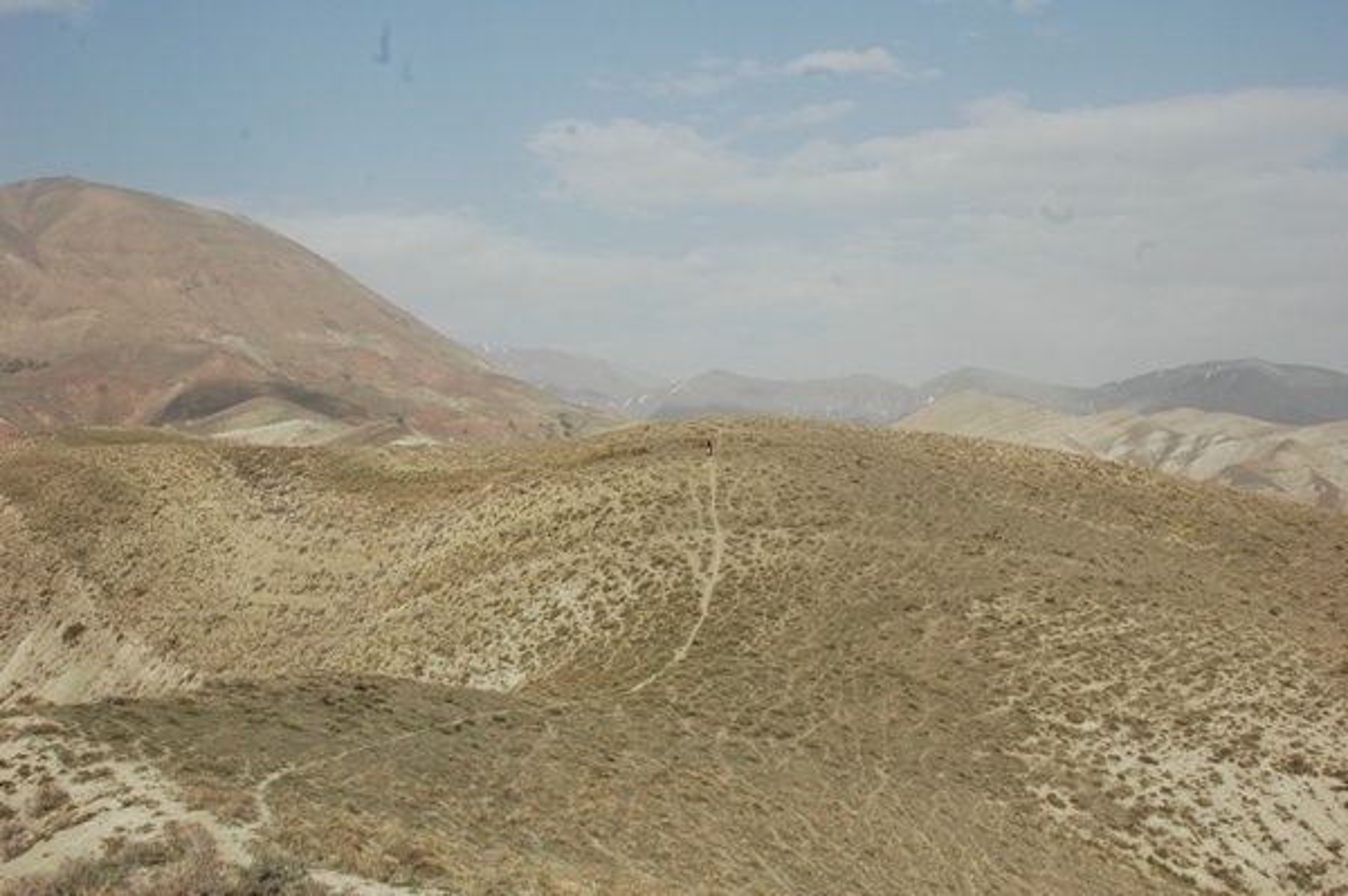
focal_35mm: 42
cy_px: 448
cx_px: 674
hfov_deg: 46.4
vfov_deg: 31.8
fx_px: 1571
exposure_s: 1/500
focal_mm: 28
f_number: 11
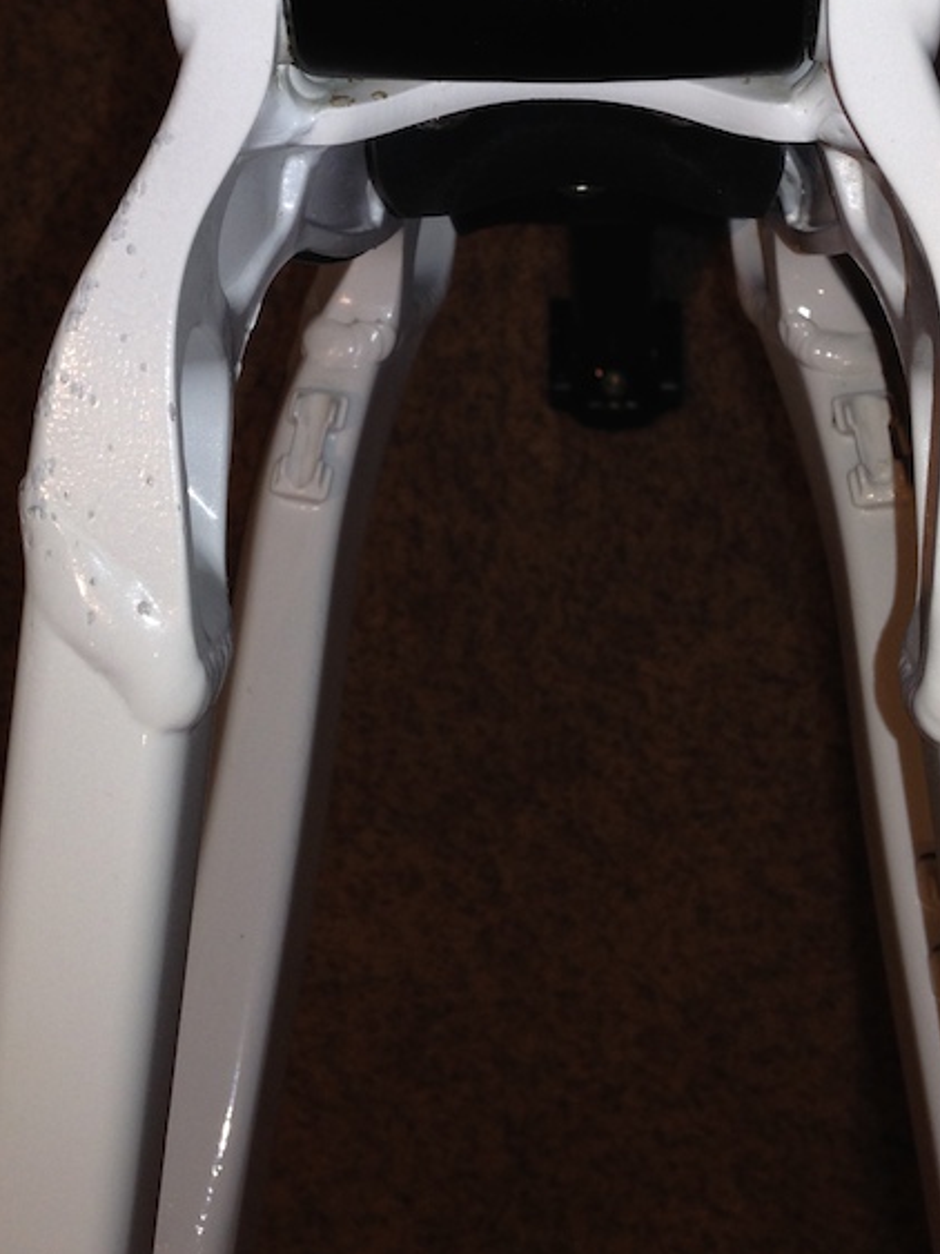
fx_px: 2173
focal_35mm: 60
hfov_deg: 24.4
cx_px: 383
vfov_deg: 31.0
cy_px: 178
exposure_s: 1/99
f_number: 2.4
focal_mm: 4.12
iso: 50
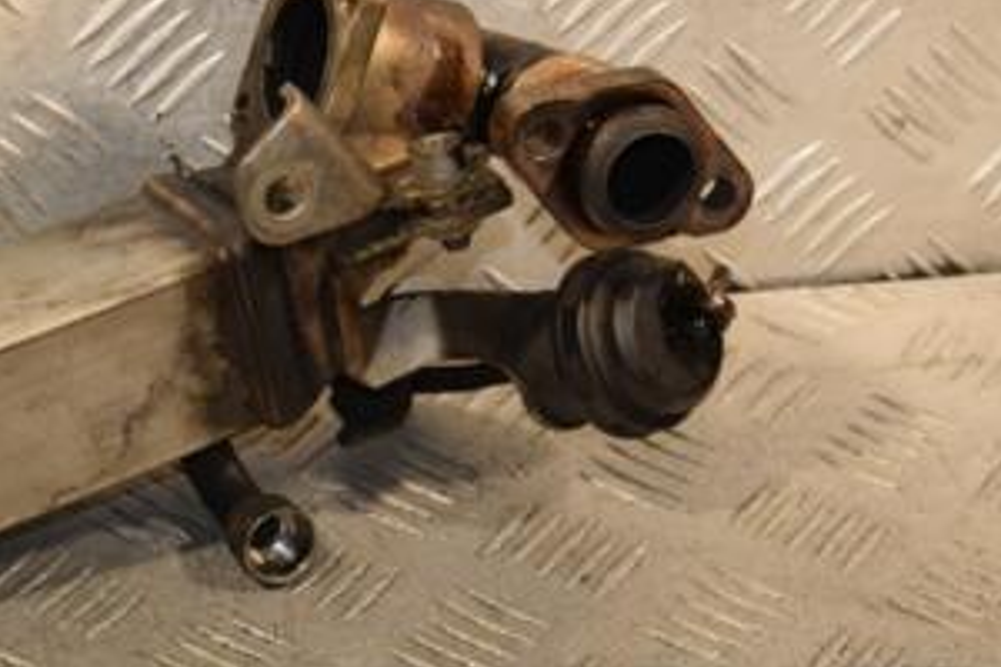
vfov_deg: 8.8
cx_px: 300
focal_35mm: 156
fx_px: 4337
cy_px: 273
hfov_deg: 13.1
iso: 800
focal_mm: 52
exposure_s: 1/200
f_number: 5.6
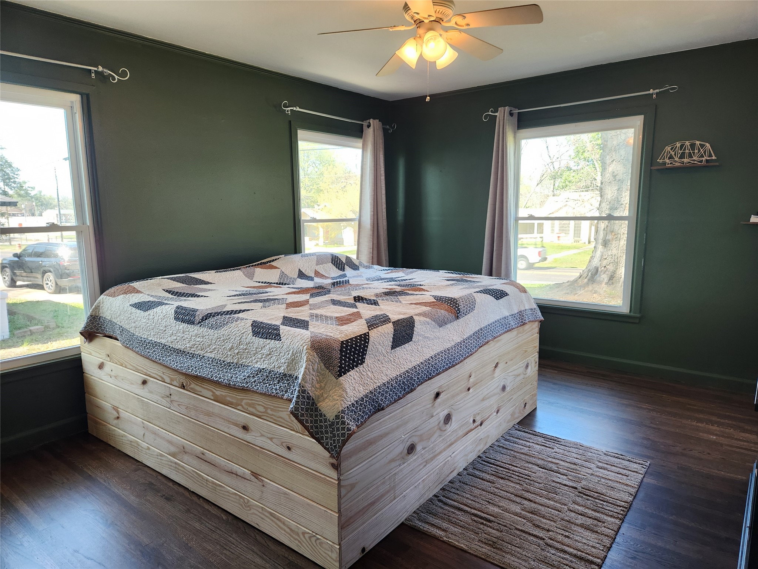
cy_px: 284
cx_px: 379
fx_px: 504
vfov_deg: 58.9
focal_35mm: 23
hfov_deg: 73.9
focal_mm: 5.4
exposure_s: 1/120
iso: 160
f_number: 1.8
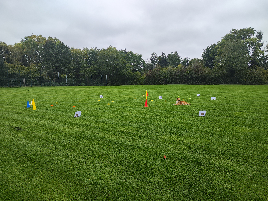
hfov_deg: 73.9
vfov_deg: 58.9
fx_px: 178
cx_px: 134
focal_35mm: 23
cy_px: 100
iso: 50
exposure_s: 1/245
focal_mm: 7.01
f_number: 1.69
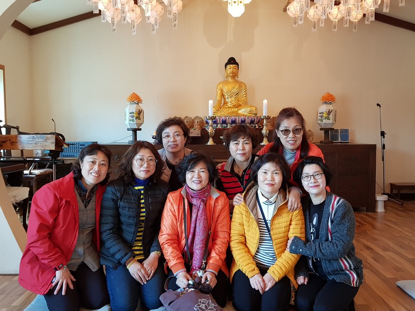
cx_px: 208
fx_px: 312
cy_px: 156
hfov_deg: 67.3
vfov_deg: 53.1
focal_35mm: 26
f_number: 1.7
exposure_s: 1/60
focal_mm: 4.3
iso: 125
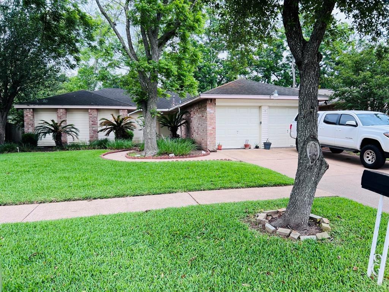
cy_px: 146
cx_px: 194
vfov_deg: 53.1
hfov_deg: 67.3
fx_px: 292
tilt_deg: -4.1
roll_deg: +0.4
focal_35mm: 26
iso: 50
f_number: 1.5
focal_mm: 5.7
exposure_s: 1/965
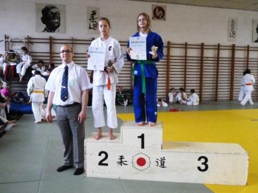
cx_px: 130
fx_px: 194
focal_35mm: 26
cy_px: 96
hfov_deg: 67.3
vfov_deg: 53.0
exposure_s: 1/30
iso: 800
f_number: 3.3
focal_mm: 4.1
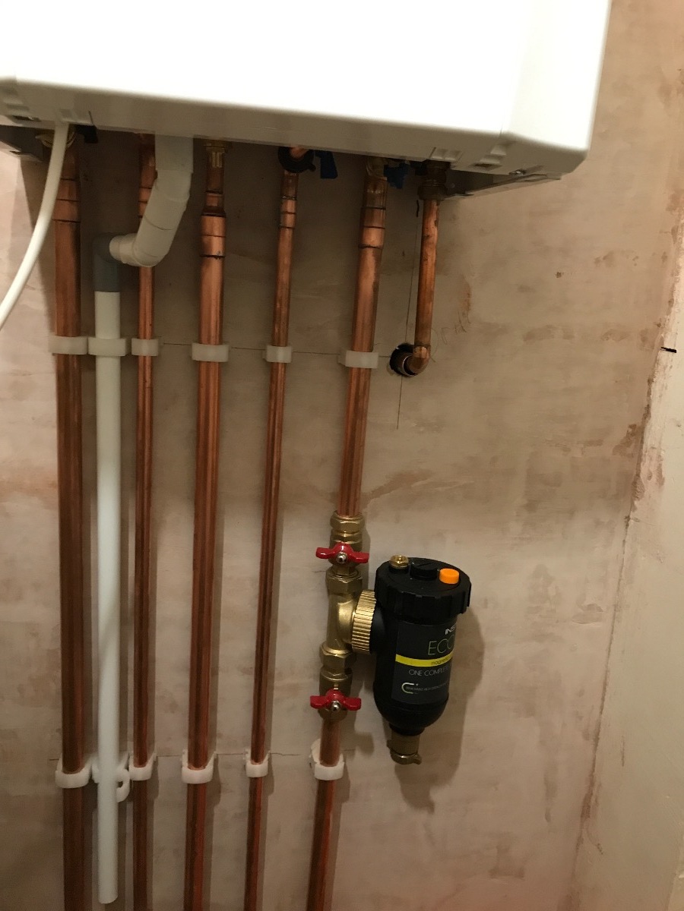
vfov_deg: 63.4
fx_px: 738
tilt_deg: -12.2
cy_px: 456
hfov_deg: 49.7
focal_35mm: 28
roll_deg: -4.0
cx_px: 342
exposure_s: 1/10
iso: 100
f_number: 1.8
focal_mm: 3.99
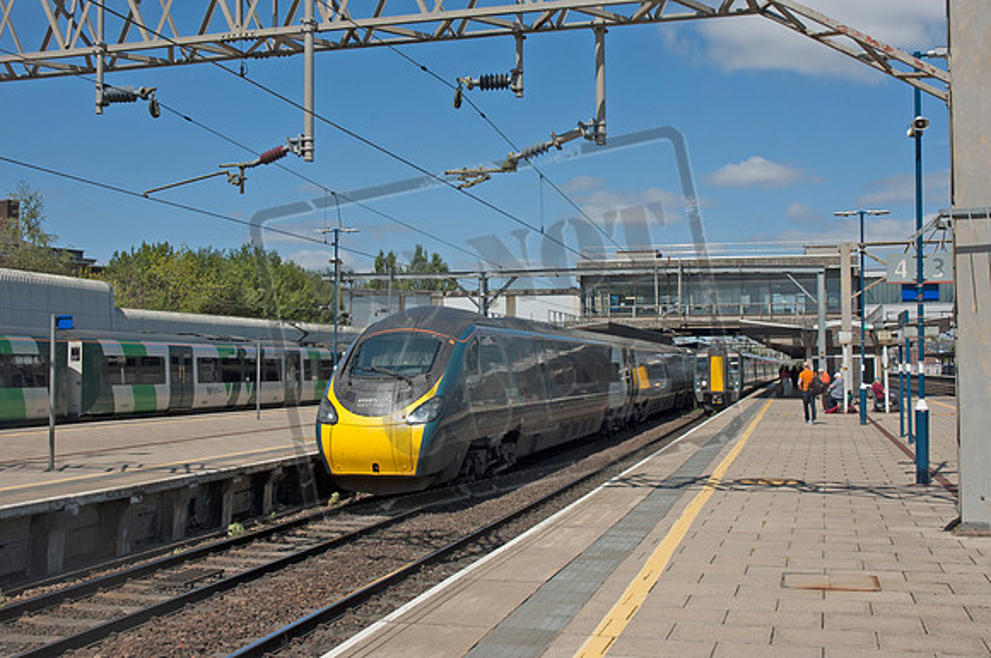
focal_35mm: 38
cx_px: 496
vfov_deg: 35.4
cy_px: 329
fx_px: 1031
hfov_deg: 51.3
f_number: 9
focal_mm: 25
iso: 200
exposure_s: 1/320
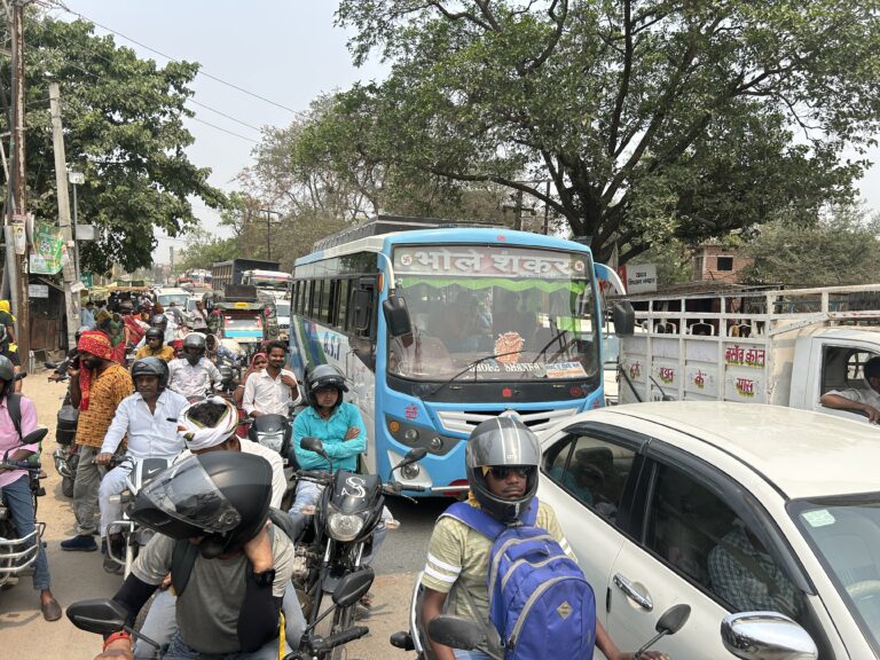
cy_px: 330
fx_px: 661
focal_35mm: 26
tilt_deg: -2.8
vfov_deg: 53.1
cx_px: 440
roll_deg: -1.2
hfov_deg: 67.3
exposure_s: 1/2915
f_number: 1.5
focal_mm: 5.7
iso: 50
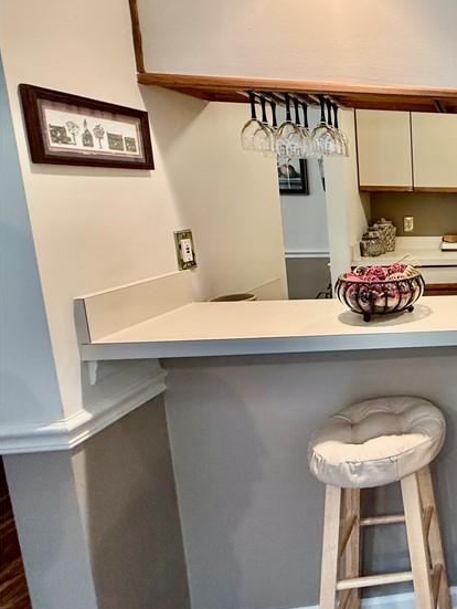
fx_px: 457
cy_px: 261
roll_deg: -0.4
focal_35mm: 26
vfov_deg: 66.9
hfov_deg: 37.9
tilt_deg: -8.8
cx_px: 563
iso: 200
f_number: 2.2
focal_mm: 2.22
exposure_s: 1/60
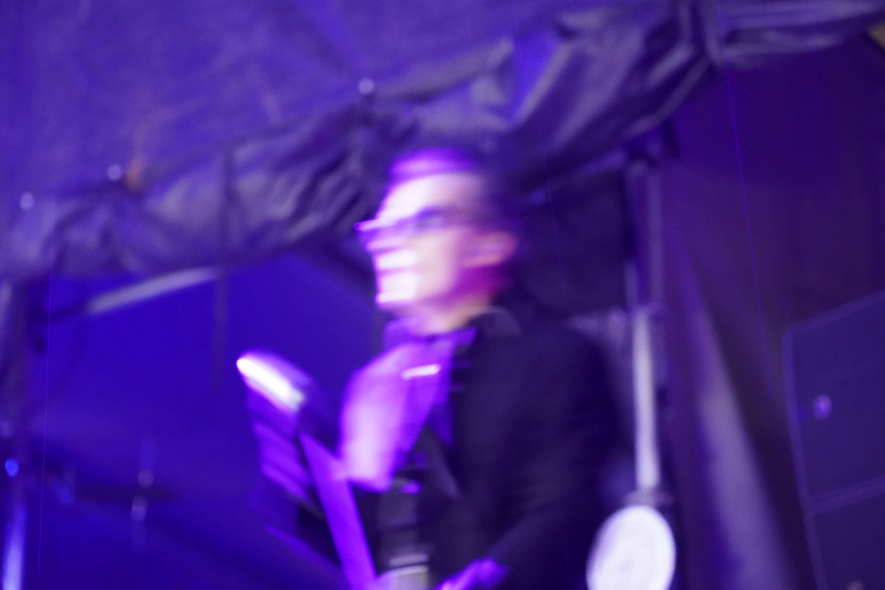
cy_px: 295
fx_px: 2581
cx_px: 442
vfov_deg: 13.0
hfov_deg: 19.5
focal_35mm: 105
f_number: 4
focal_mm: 105
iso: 12800
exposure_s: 1/13
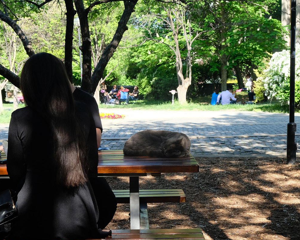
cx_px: 85
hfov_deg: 26.5
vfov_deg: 21.5
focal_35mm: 71
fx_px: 630
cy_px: 142
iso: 400
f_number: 7.1
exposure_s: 1/125
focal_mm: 31.5
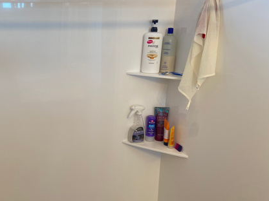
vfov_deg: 35.9
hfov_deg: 45.4
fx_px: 311
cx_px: 71
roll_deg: -0.1
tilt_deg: -17.6
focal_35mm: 40
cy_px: 109
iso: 80
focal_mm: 4.25
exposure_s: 1/60
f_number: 1.8
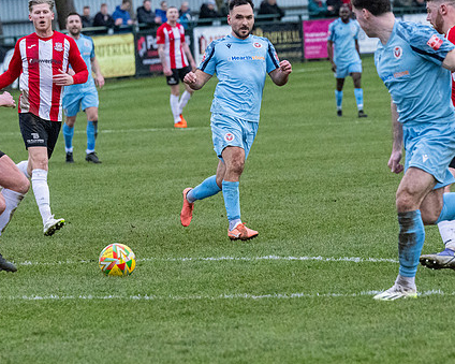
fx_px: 4066
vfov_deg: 5.1
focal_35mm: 302
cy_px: 135
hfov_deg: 6.4
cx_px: 217
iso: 5000
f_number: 4
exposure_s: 1/1250
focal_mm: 135
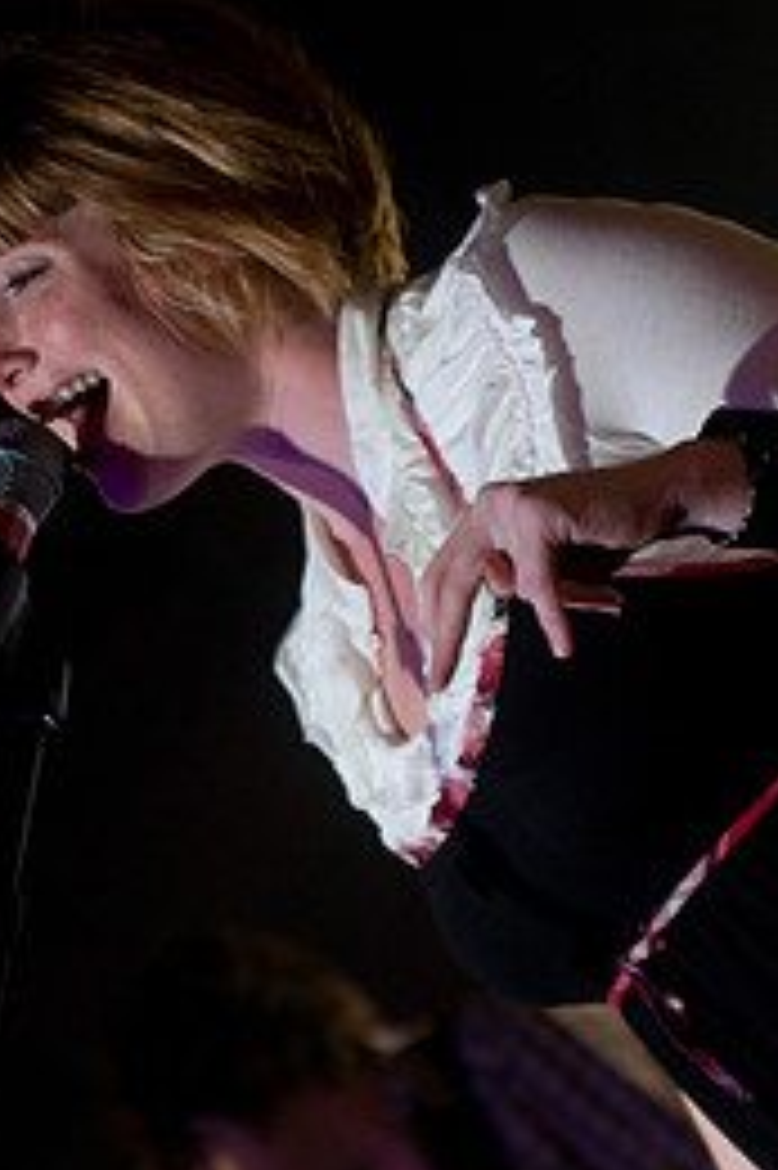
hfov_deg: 7.5
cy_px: 756
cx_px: 313
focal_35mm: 182
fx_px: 5907
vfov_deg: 11.3
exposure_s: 1/125
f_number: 2.8
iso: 800
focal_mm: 70
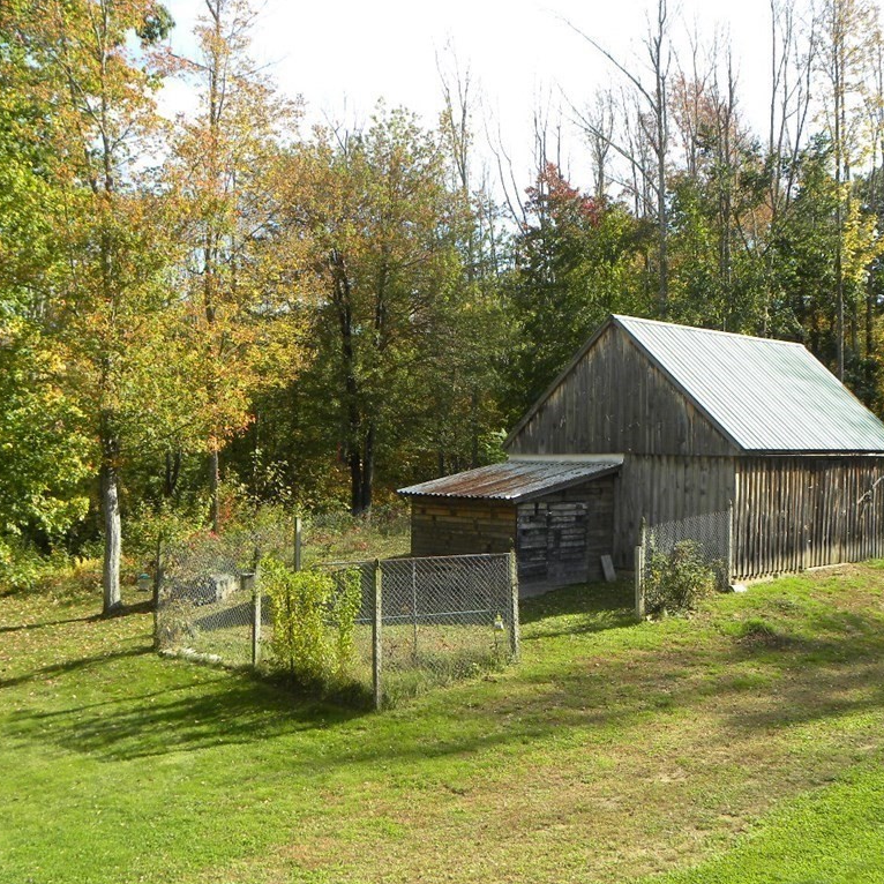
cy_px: 442
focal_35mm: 39
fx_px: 1127
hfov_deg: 42.3
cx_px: 583
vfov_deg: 42.8
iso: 64
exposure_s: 1/168
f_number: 4
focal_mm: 5.9
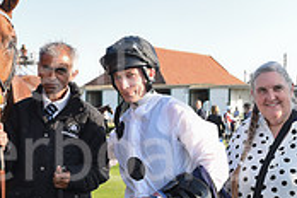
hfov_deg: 24.7
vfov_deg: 16.9
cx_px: 32
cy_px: 168
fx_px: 660
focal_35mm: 80
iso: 500
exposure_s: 1/640
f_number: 5.6
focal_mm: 24
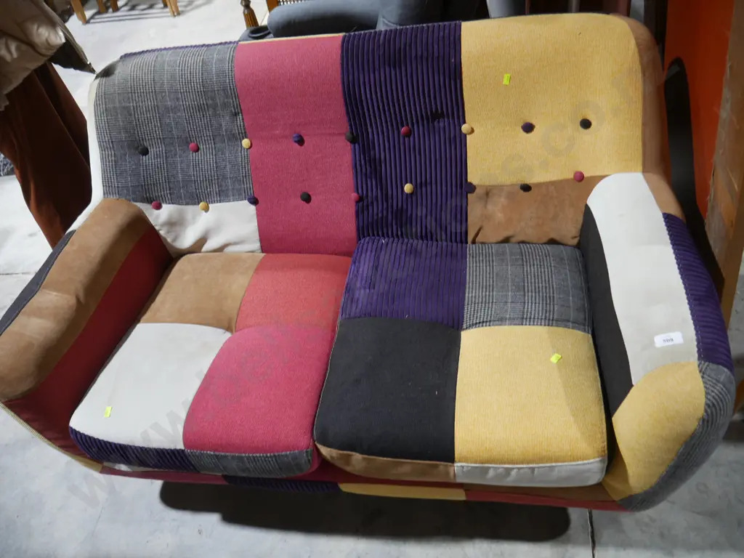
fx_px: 645
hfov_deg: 60.0
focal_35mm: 30
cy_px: 279
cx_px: 372
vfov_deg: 46.8
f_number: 3.6
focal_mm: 15
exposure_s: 1/60
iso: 500
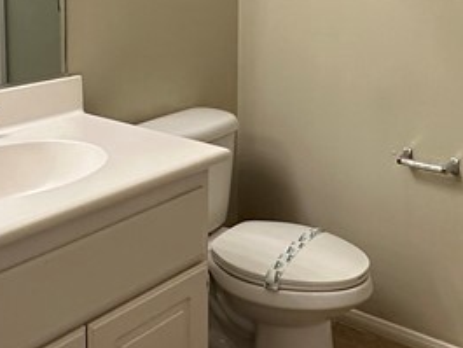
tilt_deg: -3.6
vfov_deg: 25.5
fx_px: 723
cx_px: 255
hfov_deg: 35.5
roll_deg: -0.7
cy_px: -12
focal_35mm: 54
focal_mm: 2.22
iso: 250
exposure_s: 1/120
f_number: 2.2
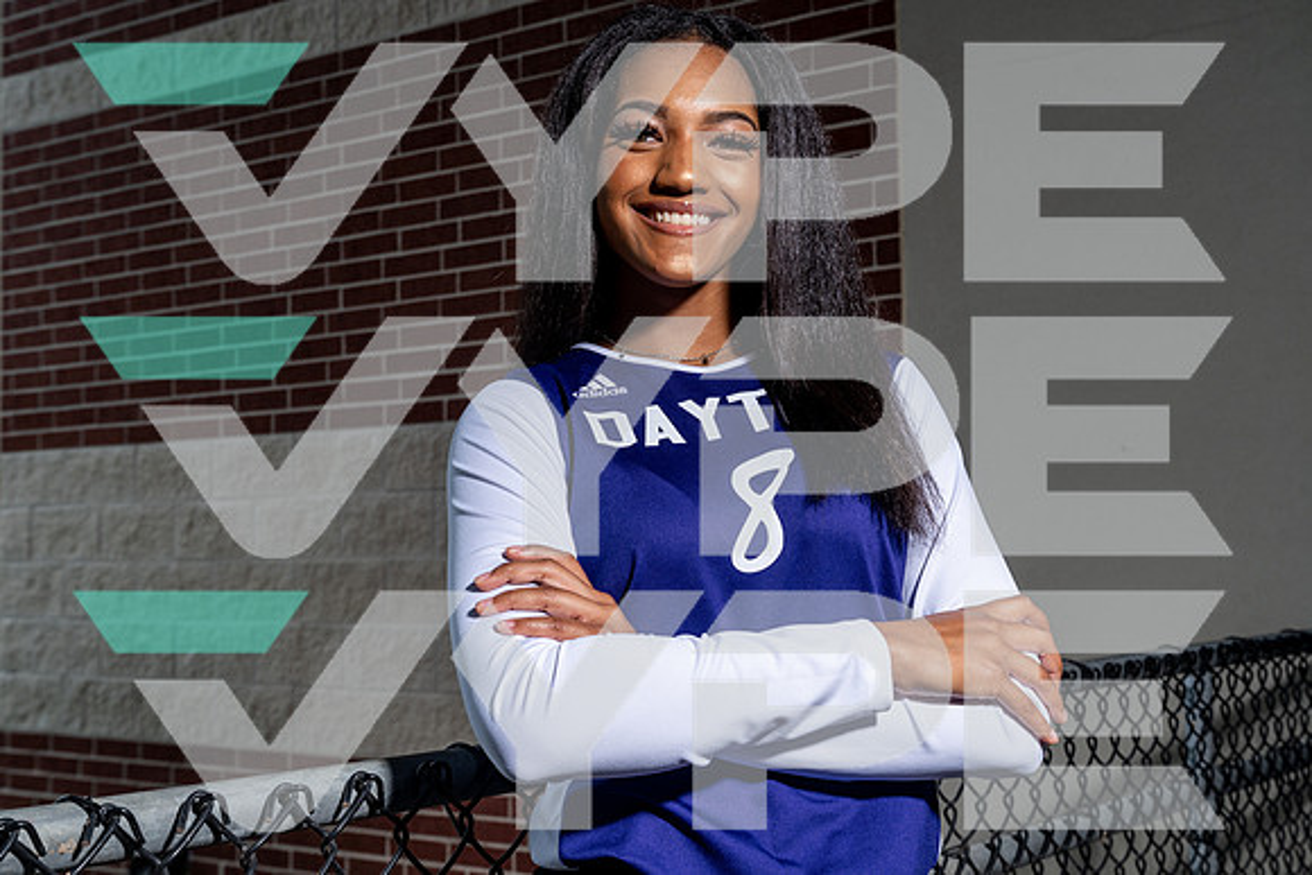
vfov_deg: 28.1
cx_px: 656
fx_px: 1750
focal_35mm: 48
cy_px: 438
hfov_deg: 41.1
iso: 100
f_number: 8
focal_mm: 48
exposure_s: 1/125
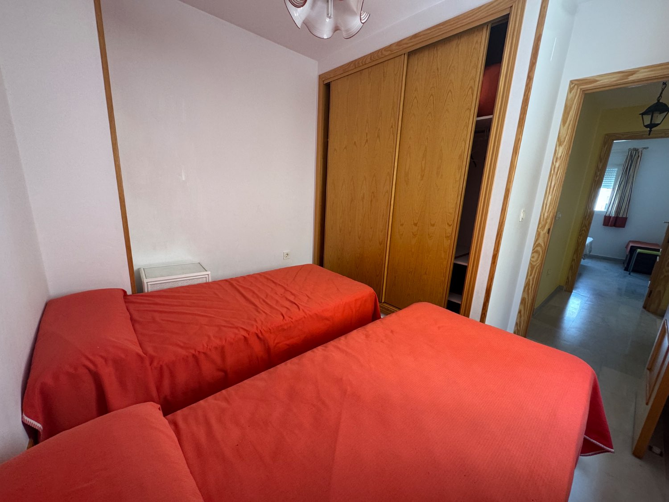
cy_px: 251
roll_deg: -3.1
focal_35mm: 14
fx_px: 271
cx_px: 334
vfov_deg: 85.7
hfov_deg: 102.1
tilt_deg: -12.1
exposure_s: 1/99
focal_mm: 2.22
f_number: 2.2
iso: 160
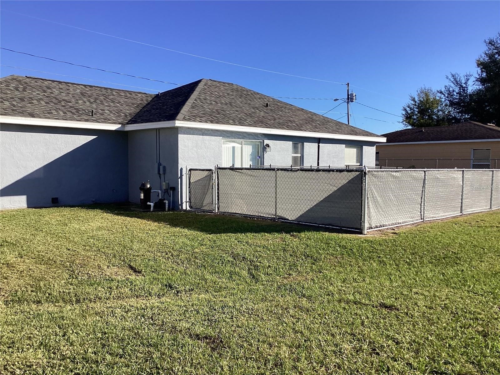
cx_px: 250
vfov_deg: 45.4
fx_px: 448
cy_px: 188
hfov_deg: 58.4
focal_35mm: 31
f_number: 2.4
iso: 25
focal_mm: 3.3
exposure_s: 1/1018
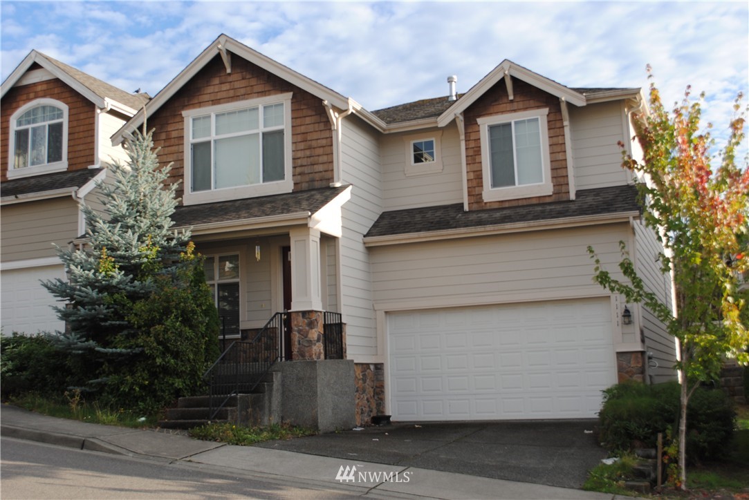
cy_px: 250
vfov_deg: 32.0
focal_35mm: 42
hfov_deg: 46.4
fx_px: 875
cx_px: 374
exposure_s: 1/160
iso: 100
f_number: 6.3
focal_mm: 28
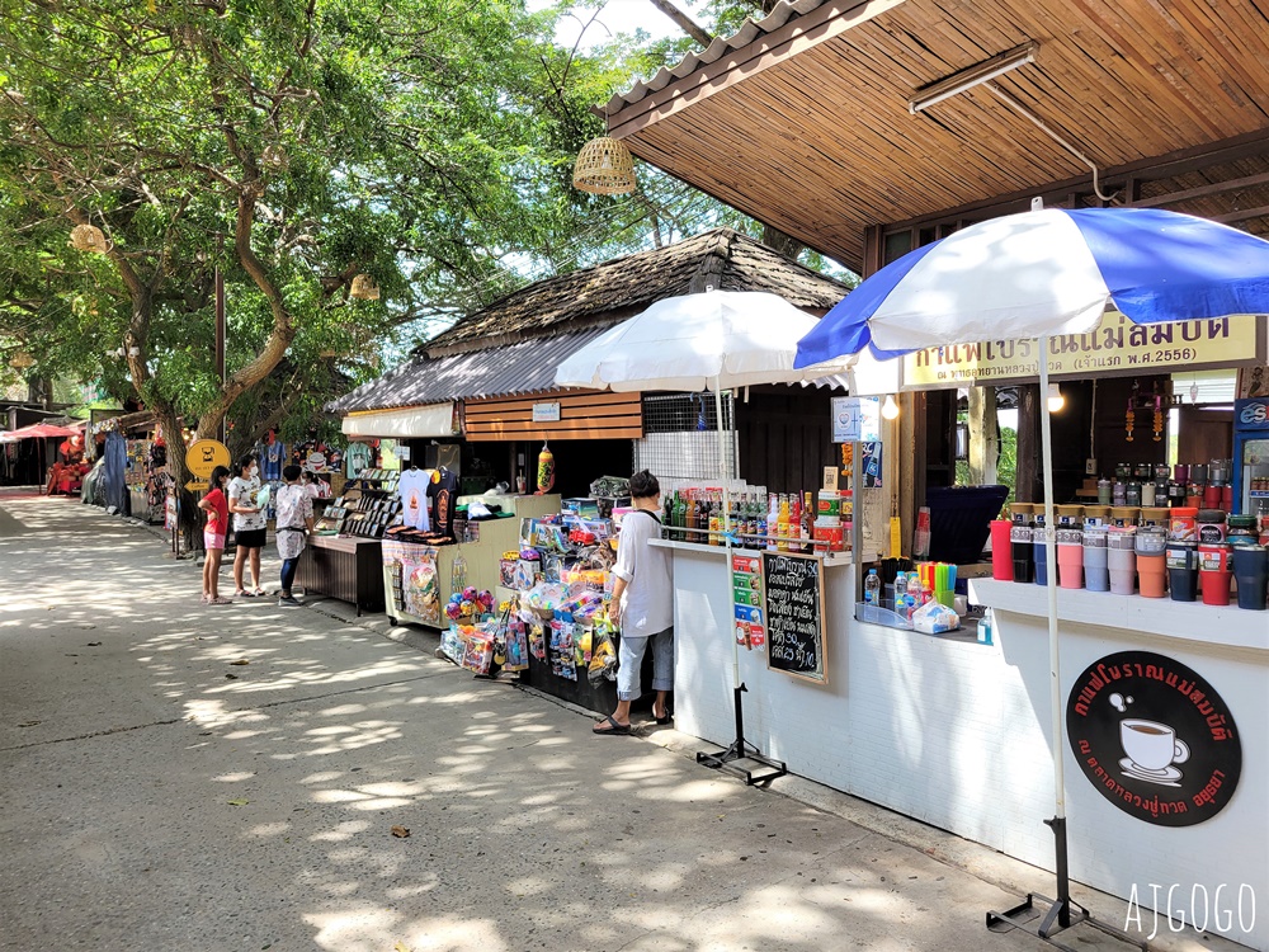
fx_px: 953
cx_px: 634
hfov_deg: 67.3
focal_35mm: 26
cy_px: 476
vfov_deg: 53.1
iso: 40
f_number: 1.8
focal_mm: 5.4
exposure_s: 1/406
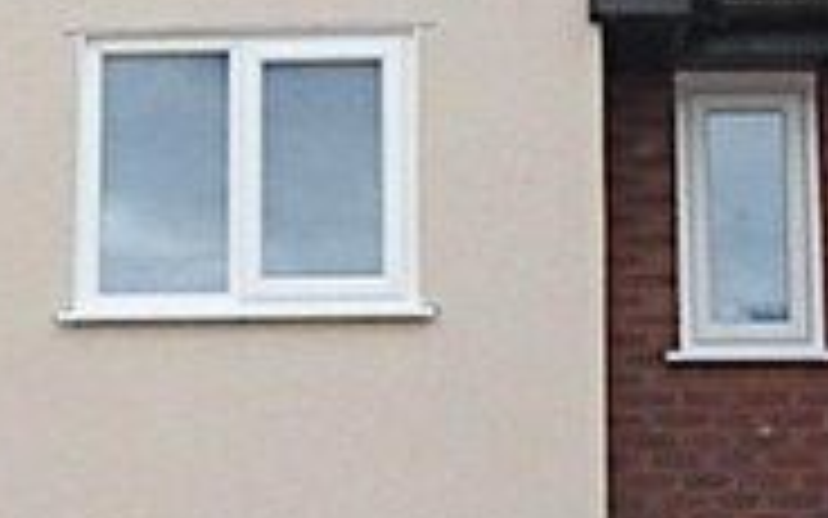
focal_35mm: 121
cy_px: 718
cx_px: 292
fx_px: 2730
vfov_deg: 10.5
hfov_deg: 17.2
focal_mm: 6.3
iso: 400
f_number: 4
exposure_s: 1/4000
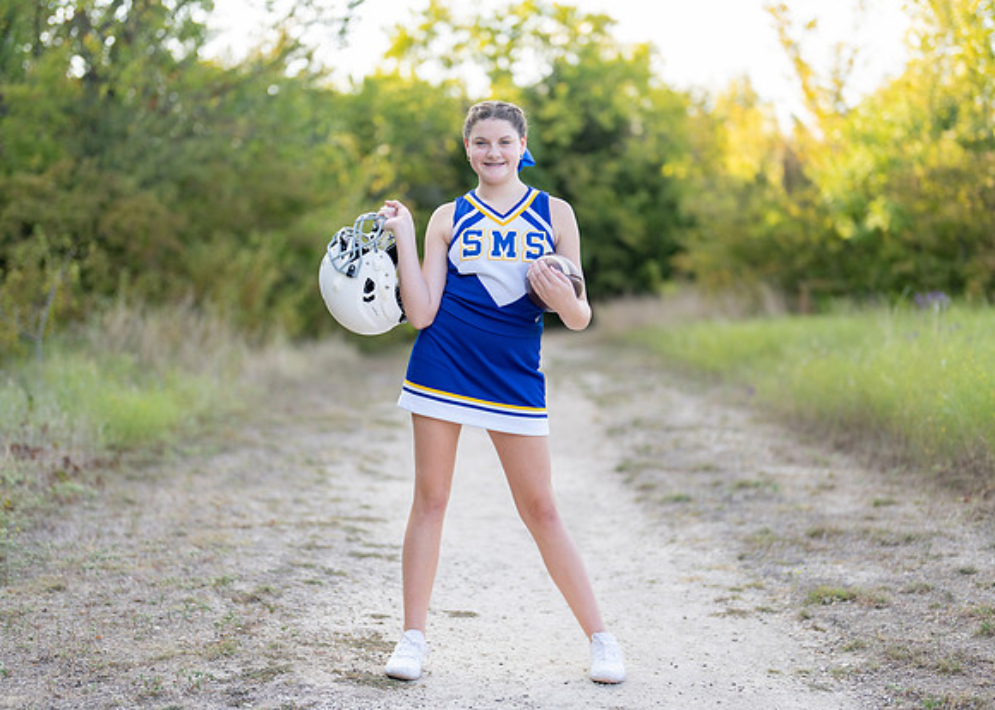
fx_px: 1680
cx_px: 489
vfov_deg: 23.9
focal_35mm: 59
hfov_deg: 33.0
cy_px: 368
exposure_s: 1/1000
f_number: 1.2
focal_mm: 50
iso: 100
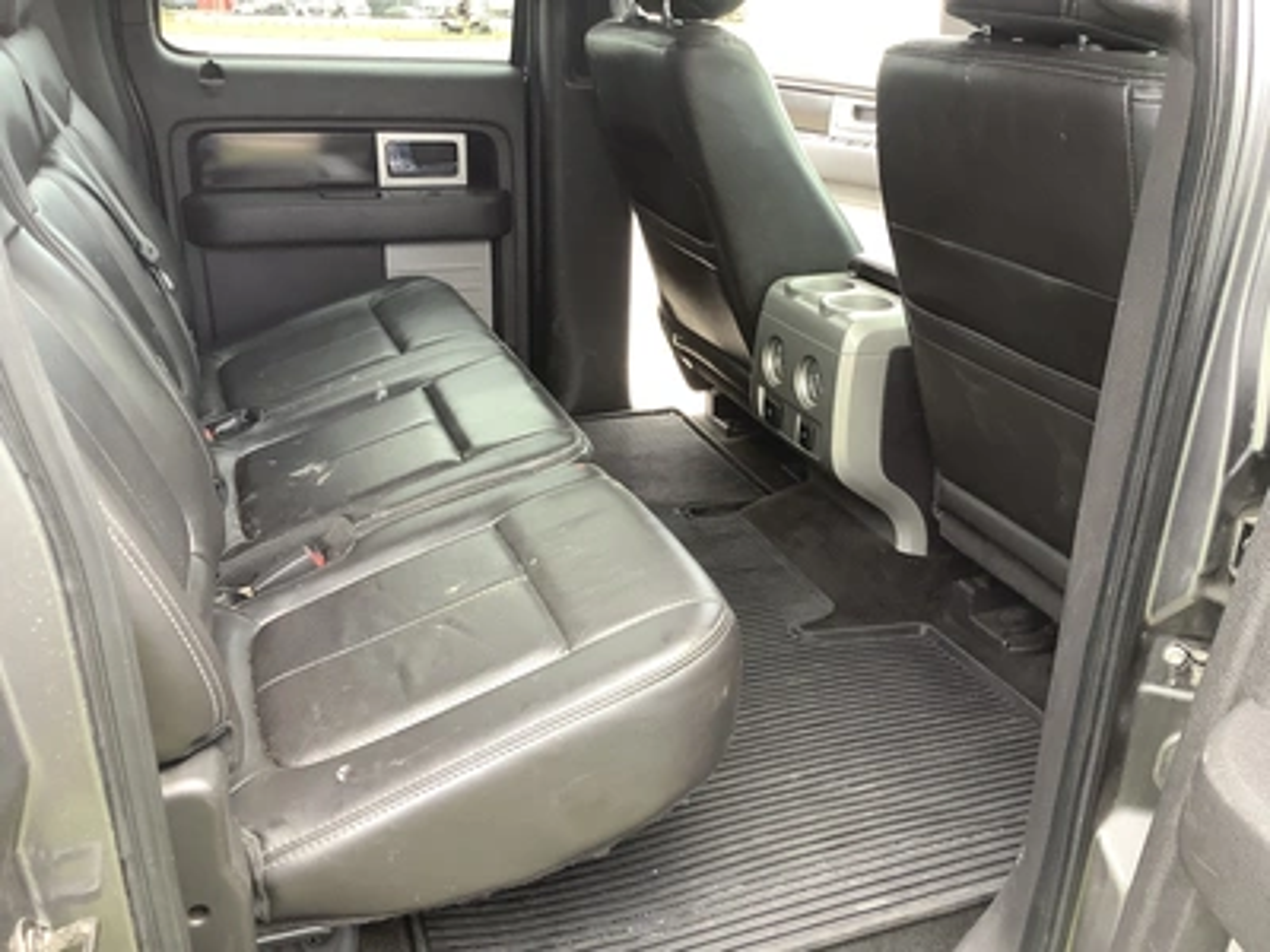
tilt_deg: -21.8
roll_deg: -0.1
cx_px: 635
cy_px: 476
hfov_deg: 58.4
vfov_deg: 45.4
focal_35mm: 31
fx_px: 1137
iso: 80
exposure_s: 1/100
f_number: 2.4
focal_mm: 3.3
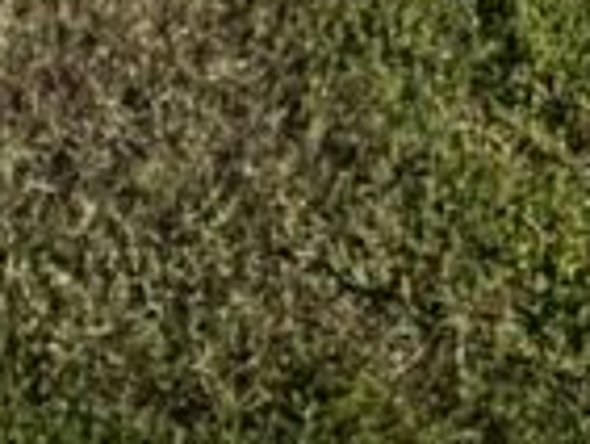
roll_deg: -0.8
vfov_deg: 10.7
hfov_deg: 12.2
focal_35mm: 136
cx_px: -716
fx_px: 2320
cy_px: 591
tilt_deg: -44.8
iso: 80
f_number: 1.78
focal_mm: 6.86
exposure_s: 1/3472
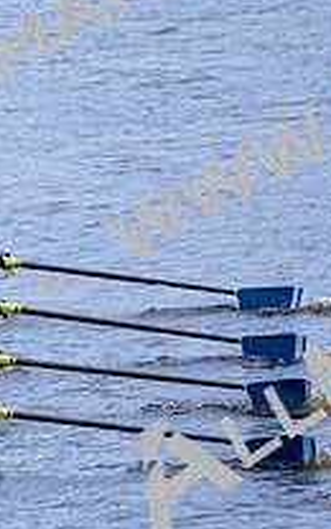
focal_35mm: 853
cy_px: 300
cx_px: -79
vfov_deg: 2.5
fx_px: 12312
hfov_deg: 1.5
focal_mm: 200
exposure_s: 1/2000
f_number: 2.8
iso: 560
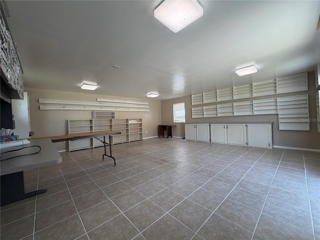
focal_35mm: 14
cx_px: 160
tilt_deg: -0.7
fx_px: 129
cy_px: 120
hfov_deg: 102.1
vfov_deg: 85.7
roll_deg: +2.2
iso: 80
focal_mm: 2.22
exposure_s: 1/120
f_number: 2.2
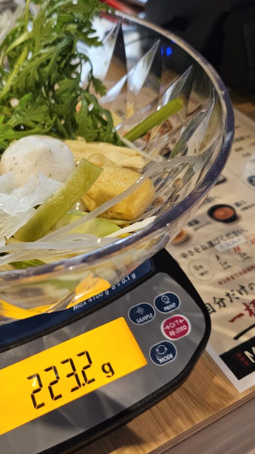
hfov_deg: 33.6
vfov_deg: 58.0
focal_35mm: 34
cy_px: 225
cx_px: 49
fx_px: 408
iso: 500
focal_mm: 5.4
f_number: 1.8
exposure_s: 1/100
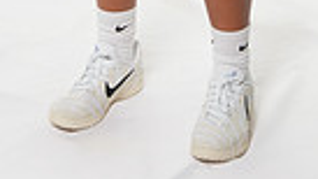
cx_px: 104
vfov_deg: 6.6
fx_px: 1431
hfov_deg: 12.7
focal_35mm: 170
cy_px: -325
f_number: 7.1
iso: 500
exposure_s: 1/125
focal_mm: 49.5
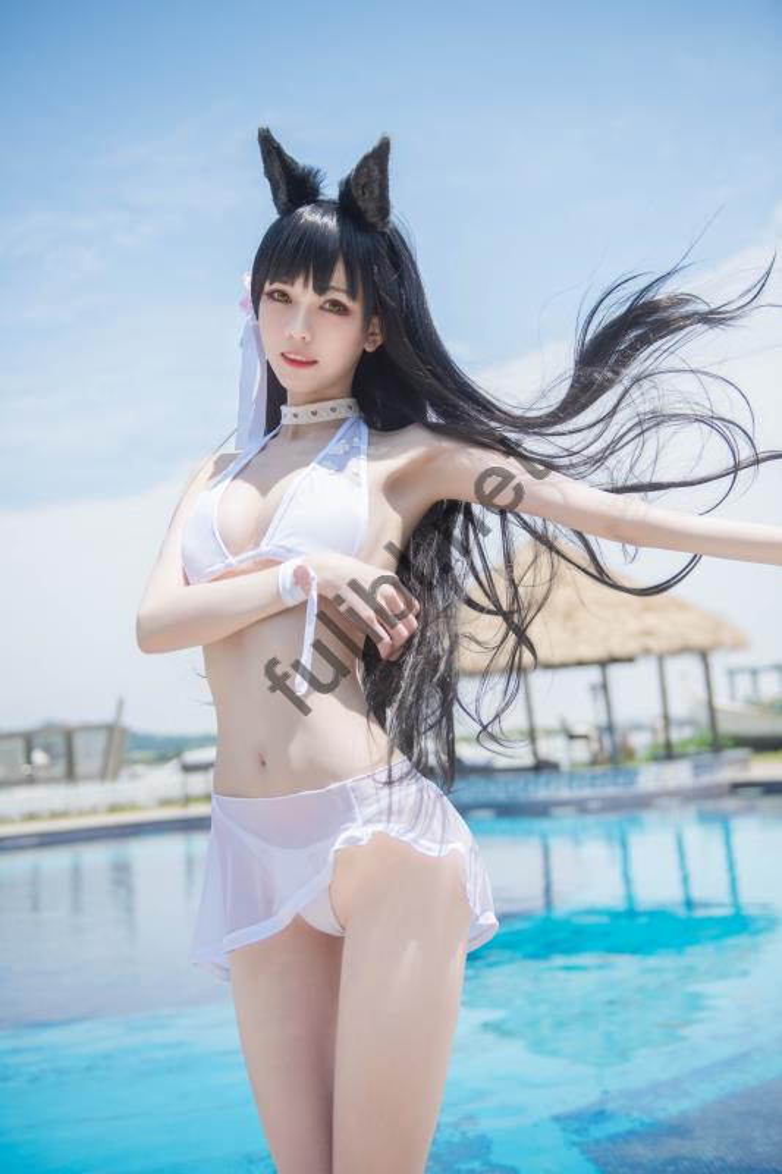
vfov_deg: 50.7
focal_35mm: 38
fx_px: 1239
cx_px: 391
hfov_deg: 35.0
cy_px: 587
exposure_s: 1/3200
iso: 100
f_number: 2.8
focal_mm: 38
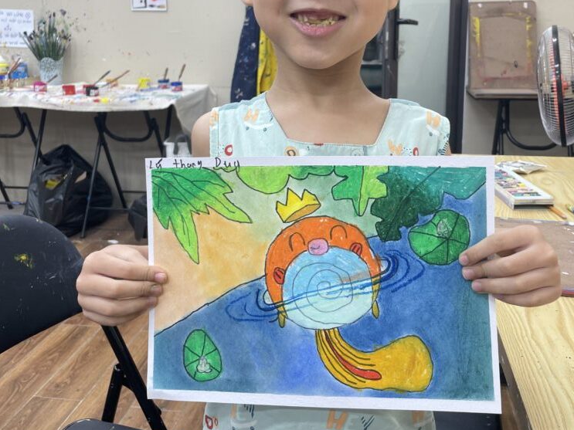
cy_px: 133
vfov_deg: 40.0
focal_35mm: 35
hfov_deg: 52.6
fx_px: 580
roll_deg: +1.2
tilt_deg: -8.5
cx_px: 289
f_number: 1.6
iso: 50
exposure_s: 1/100
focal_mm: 4.2
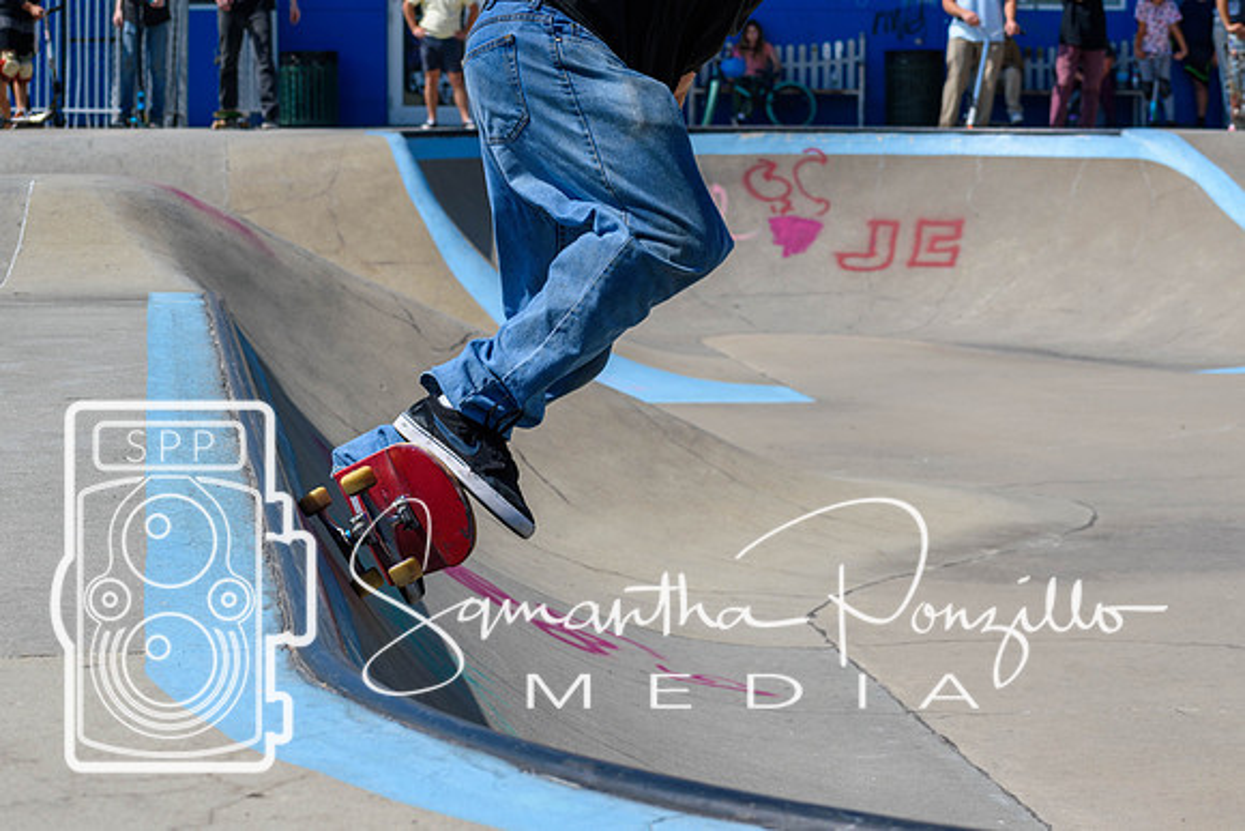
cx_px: 622
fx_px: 4047
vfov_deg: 11.7
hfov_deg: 17.5
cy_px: 416
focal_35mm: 117
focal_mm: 78
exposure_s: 1/1000
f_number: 8
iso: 200
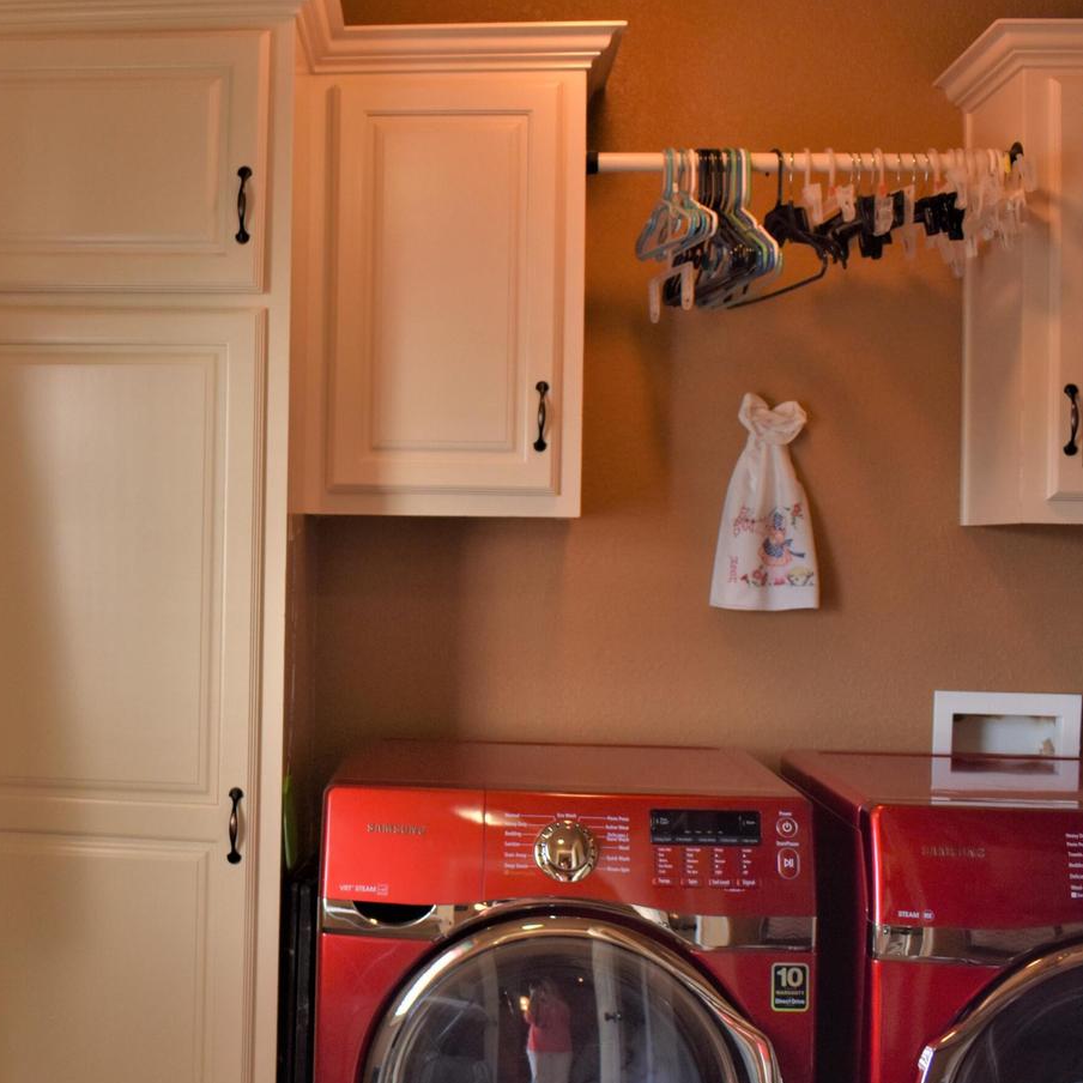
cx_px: 200
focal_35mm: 39
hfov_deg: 40.8
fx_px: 1380
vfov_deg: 42.8
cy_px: 574
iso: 400
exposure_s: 1/100
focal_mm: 18
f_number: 5
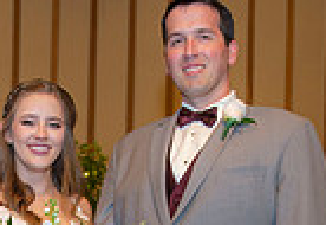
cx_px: 16
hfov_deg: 14.8
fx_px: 1235
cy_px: 389
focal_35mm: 135
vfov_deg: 9.9
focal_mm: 28
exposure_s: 1/160
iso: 800
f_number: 3.5
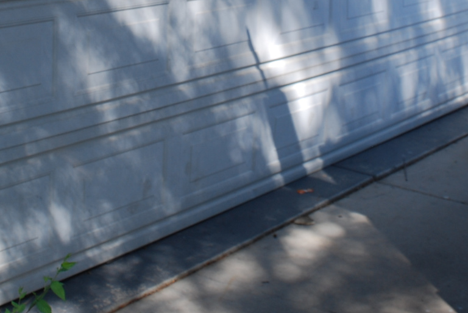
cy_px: -80
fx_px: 937
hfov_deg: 28.0
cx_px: 214
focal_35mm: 72
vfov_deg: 17.9
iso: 100
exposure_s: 1/125
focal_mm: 18
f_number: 5.6
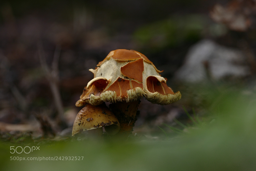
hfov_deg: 5.5
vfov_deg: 3.7
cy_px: 86
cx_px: 128
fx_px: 2645
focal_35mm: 372
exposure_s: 1/500
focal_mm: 135.82
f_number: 4.5
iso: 100
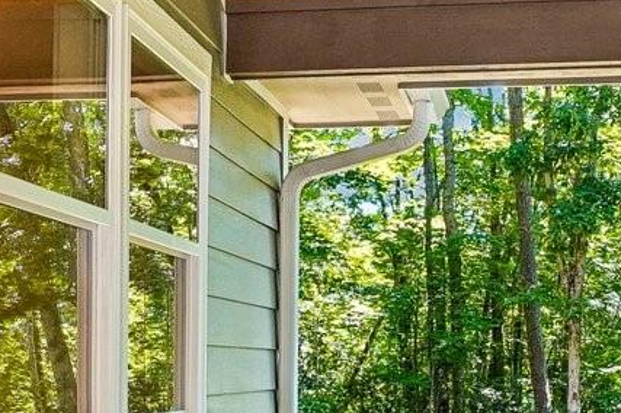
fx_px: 1241
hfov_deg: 28.0
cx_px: 398
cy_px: 383
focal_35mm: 72
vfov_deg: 18.5
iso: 320
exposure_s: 1/30
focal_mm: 10
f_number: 8
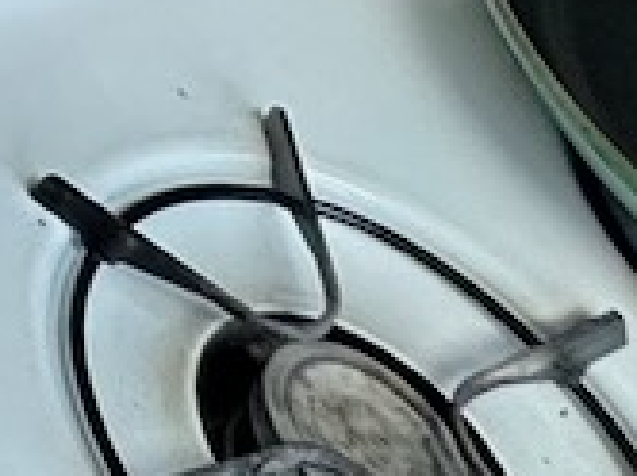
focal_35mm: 108
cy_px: -1221
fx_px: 1985
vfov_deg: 8.9
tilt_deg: -20.1
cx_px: -1002
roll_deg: +3.3
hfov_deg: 12.8
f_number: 2.2
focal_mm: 2.22
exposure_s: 1/120
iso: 160
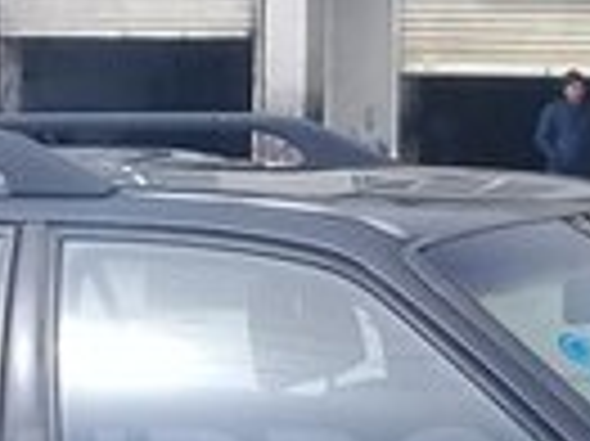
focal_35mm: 156
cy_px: 497
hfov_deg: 12.7
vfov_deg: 9.4
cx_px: 360
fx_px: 2656
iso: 50
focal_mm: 3.3
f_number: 2.2
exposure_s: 1/1048
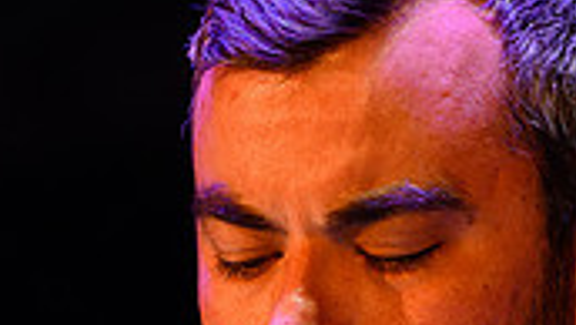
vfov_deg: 1.7
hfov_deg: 3.0
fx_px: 10973
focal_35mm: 718
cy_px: 610
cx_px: 399
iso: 1600
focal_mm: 175
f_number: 4.5
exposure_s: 1/160
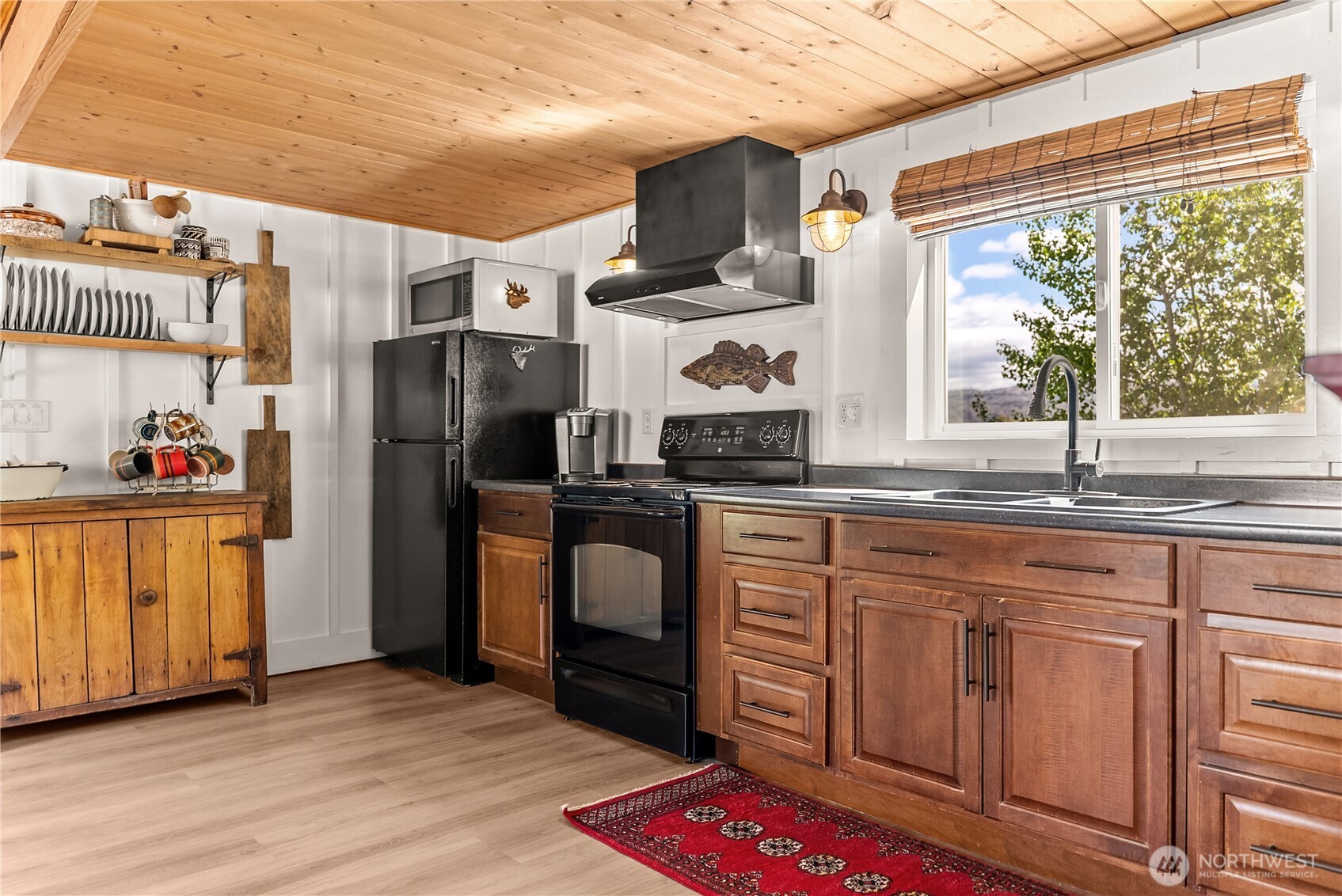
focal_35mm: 24
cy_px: 448
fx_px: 895
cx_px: 671
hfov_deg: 73.7
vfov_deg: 53.2
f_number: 2.8
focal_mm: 24
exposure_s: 1/10
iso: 200
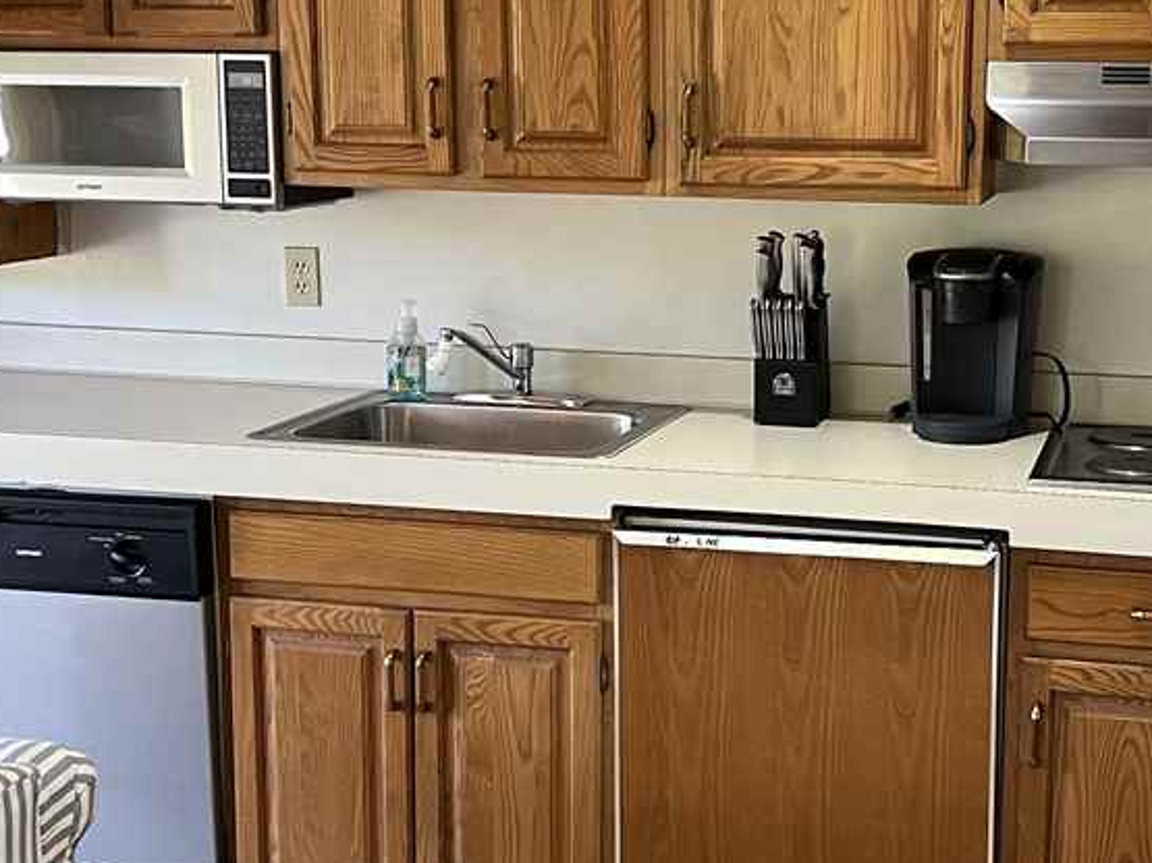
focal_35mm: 60
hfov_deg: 31.9
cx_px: 783
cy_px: 425
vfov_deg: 24.4
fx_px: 1996
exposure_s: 1/60
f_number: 1.5
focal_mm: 5.7
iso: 200
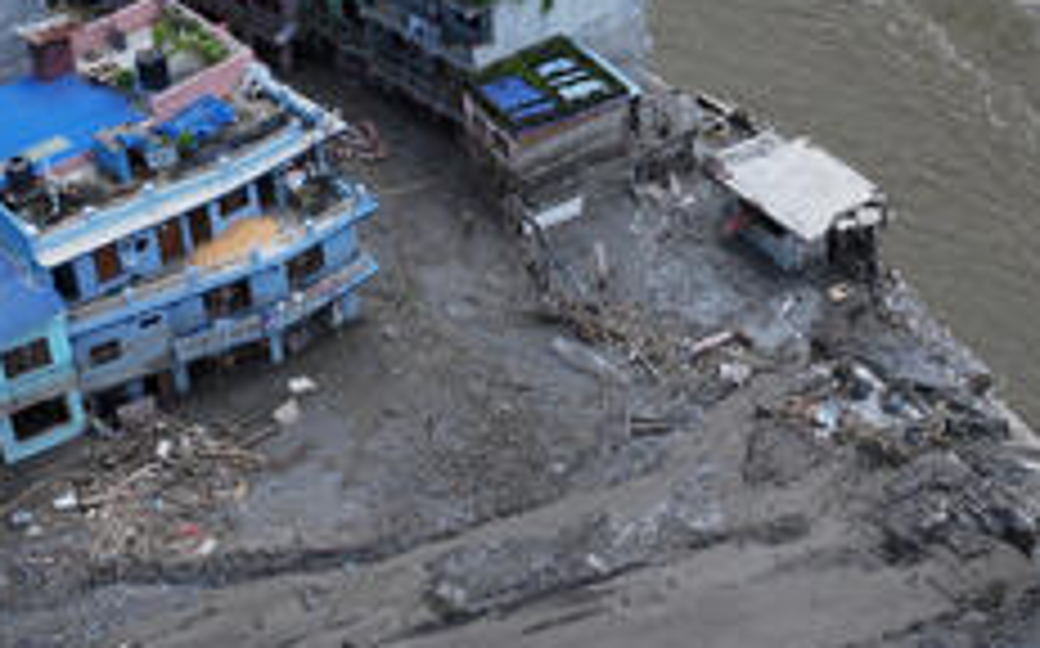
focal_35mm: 64
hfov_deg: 31.7
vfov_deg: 19.9
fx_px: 1813
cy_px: 56
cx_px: 711
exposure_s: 1/120
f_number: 10
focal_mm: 12.29
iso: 100
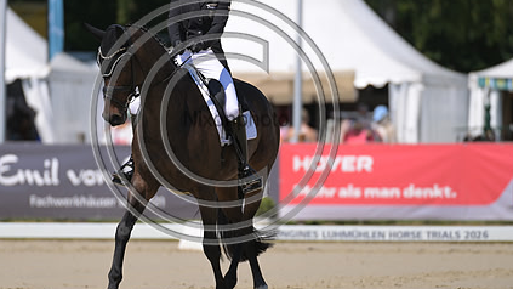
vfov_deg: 2.1
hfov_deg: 3.8
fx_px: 7808
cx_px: 201
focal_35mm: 574
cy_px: 103
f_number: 5
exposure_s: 1/1250
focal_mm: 400
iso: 160
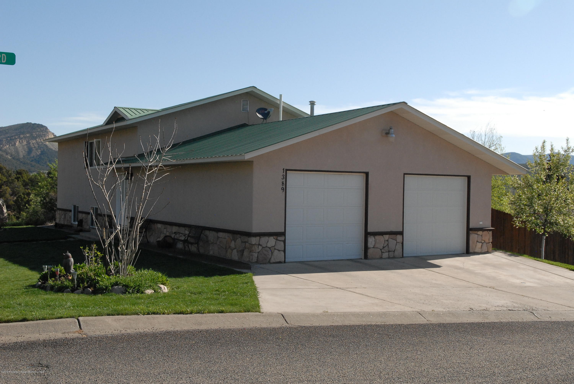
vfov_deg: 32.0
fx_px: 670
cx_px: 287
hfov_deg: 46.3
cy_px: 192
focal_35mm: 42
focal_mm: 28
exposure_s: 1/500
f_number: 13
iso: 640
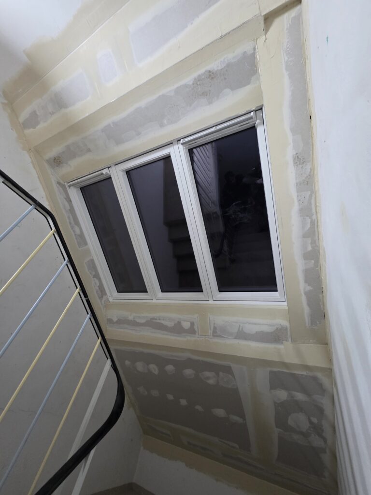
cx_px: 186
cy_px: 248
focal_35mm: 13
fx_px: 186
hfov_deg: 89.9
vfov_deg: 106.2
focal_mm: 2.2
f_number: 1.9
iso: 500
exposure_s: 1/50
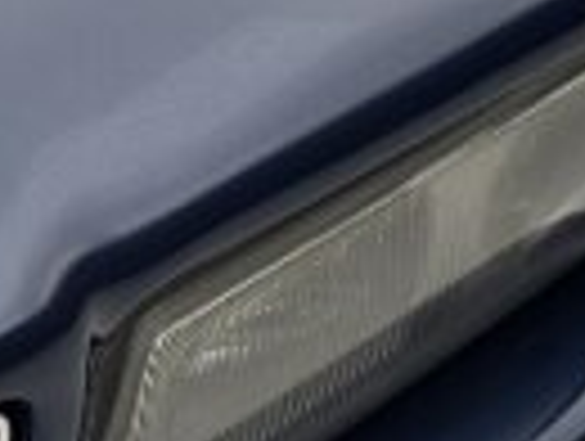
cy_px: 171
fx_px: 3996
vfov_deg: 6.3
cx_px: -76
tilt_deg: -30.8
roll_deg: +8.8
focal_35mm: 236
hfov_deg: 8.3
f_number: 1.78
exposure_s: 1/99
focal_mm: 6.76
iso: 125
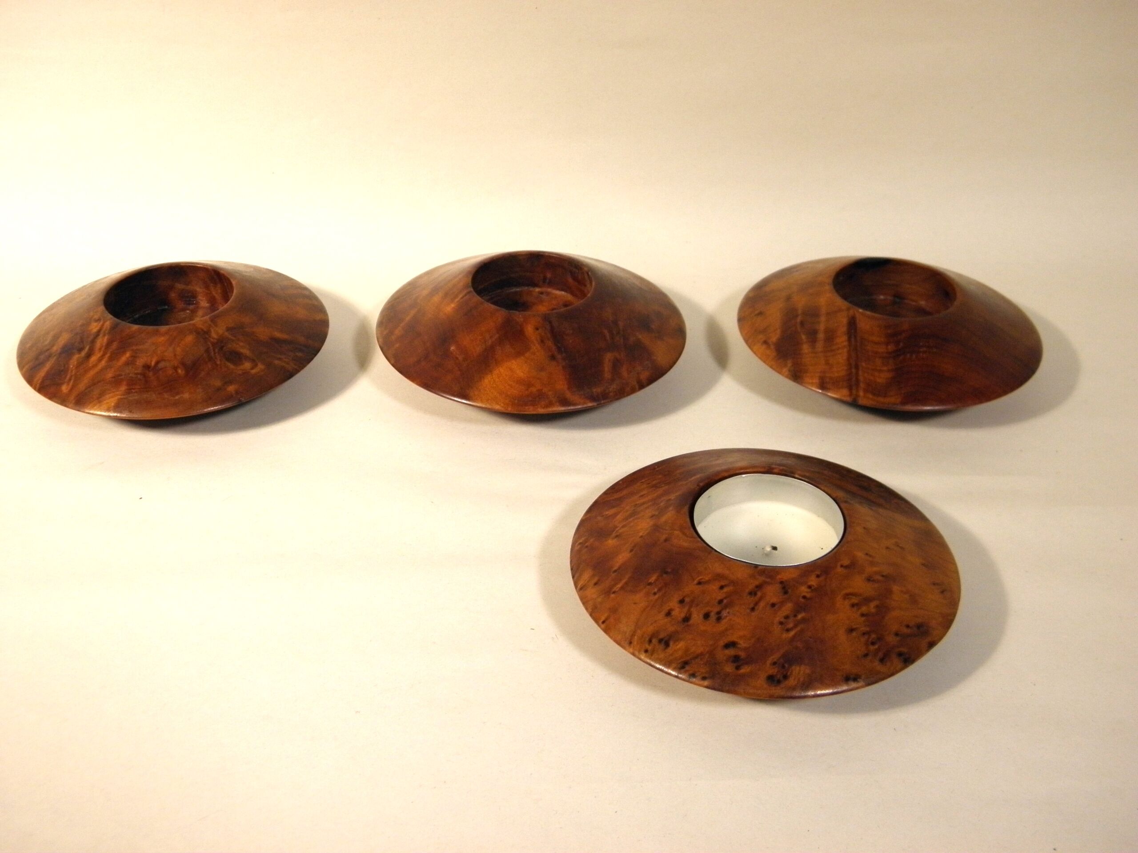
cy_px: 426
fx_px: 1282
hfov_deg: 47.9
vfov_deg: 36.8
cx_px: 569
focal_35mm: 39
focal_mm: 7.1
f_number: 3.8
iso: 160
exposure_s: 1/40
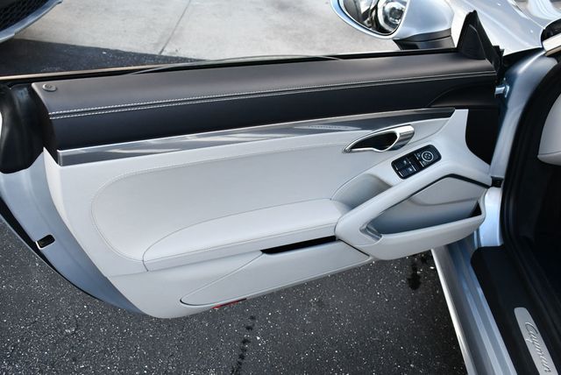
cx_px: 280
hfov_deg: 48.4
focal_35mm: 40
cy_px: 188
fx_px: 624
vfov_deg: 33.5
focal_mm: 20
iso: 400
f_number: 4.5
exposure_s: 1/250
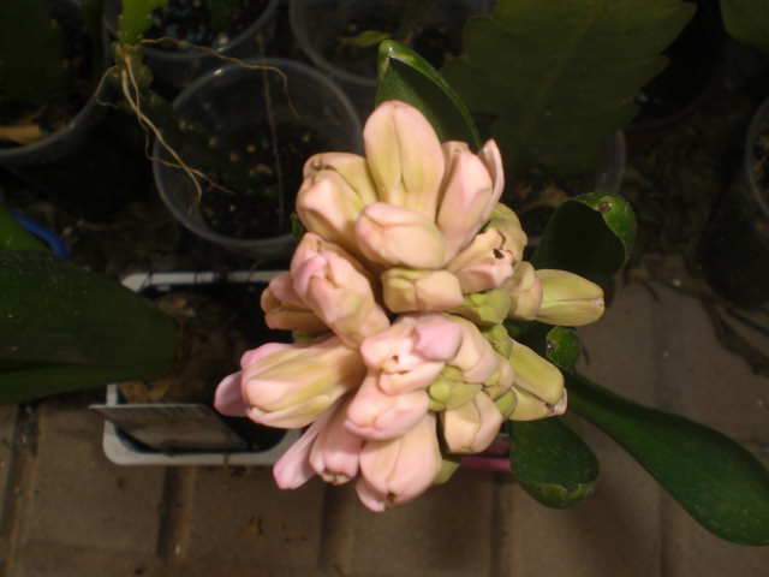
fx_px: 844
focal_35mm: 38
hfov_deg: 49.0
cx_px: 384
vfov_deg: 37.7
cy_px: 288
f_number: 4.4
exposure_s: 1/80
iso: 50
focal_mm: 6.3
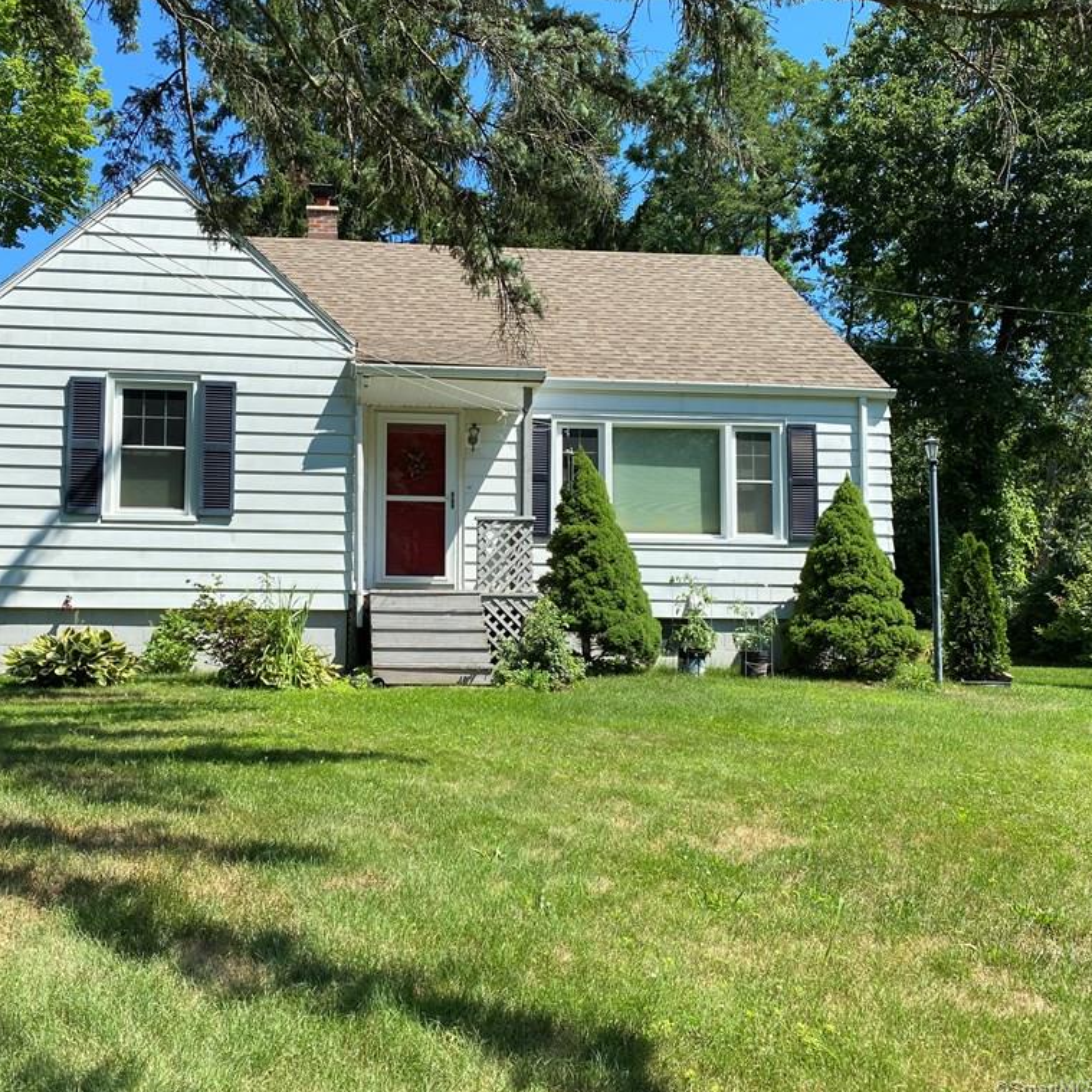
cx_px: 459
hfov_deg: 52.3
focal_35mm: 31
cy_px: 550
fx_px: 1106
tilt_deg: +5.3
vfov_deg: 52.5
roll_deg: -0.4
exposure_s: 1/1701
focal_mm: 4.25
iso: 32
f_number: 1.8
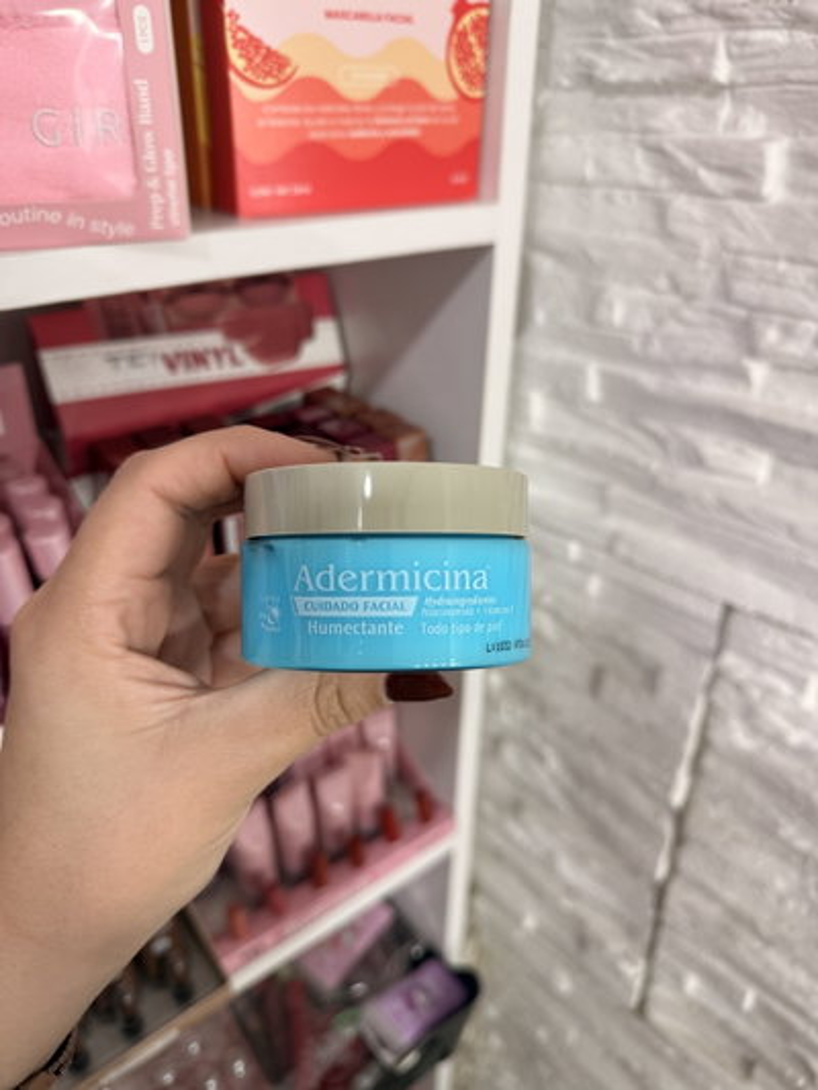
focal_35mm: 24
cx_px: 409
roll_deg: -0.7
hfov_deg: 56.8
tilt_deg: -28.6
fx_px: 756
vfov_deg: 71.6
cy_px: 545
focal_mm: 6.76
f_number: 1.78
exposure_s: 1/100
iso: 100
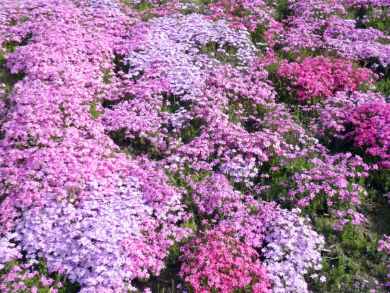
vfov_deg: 30.9
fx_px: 530
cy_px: 146
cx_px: 195
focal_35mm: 47
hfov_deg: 40.4
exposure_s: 1/640
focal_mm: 7.8
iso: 100
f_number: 3.1
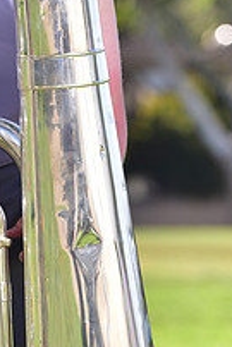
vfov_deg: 4.2
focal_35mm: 488
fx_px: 4709
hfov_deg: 2.8
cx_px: -42
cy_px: -76
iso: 100
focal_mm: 170
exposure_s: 1/250
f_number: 5
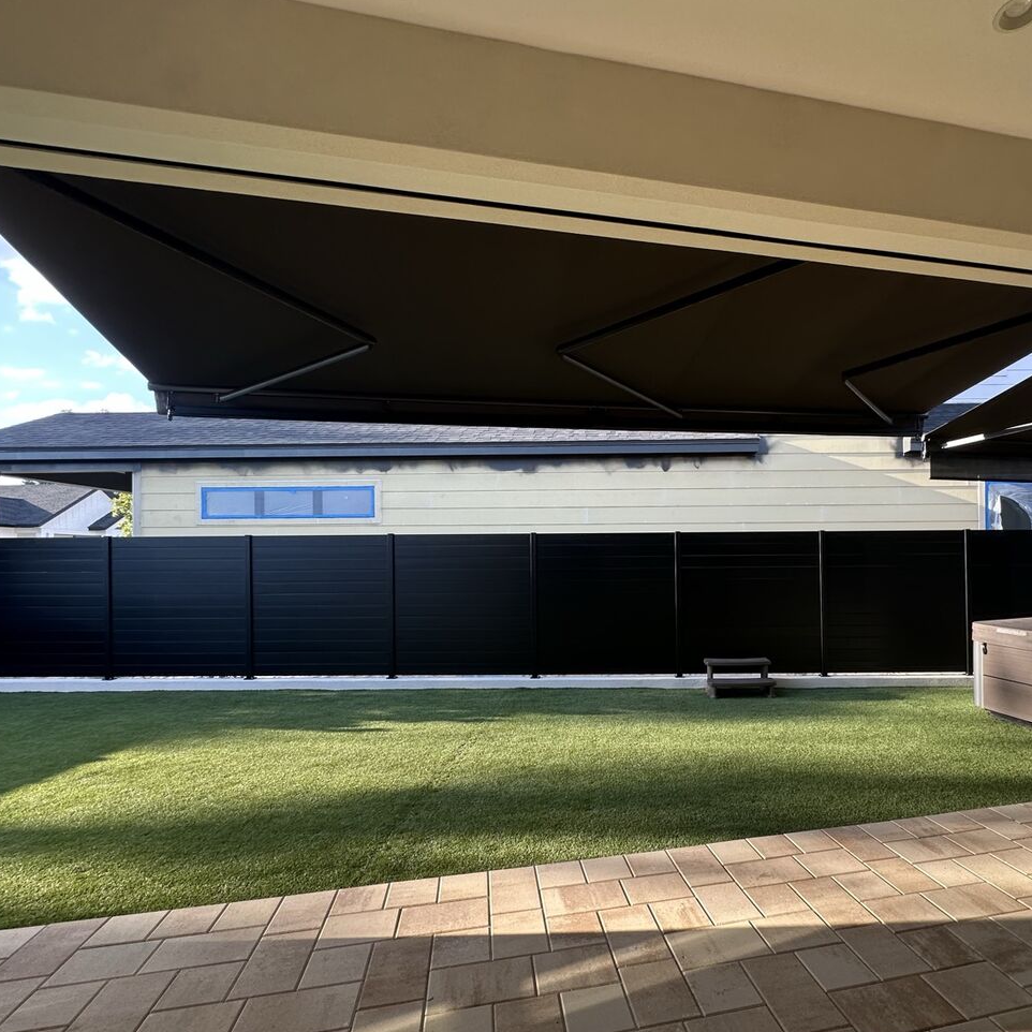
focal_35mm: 18
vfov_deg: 80.6
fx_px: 607
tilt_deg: +3.1
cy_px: 557
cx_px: 618
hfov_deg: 79.8
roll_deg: -0.6
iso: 64
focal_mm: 2.22
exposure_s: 1/287
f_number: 2.2
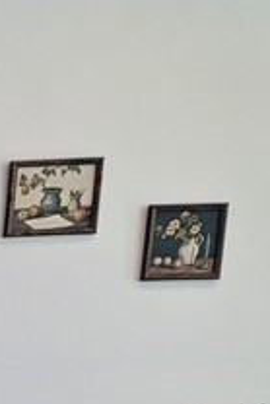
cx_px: -631
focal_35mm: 128
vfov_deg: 14.8
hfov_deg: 8.4
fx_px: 1437
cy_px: 622
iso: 200
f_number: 1.8
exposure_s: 1/120
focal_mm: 7
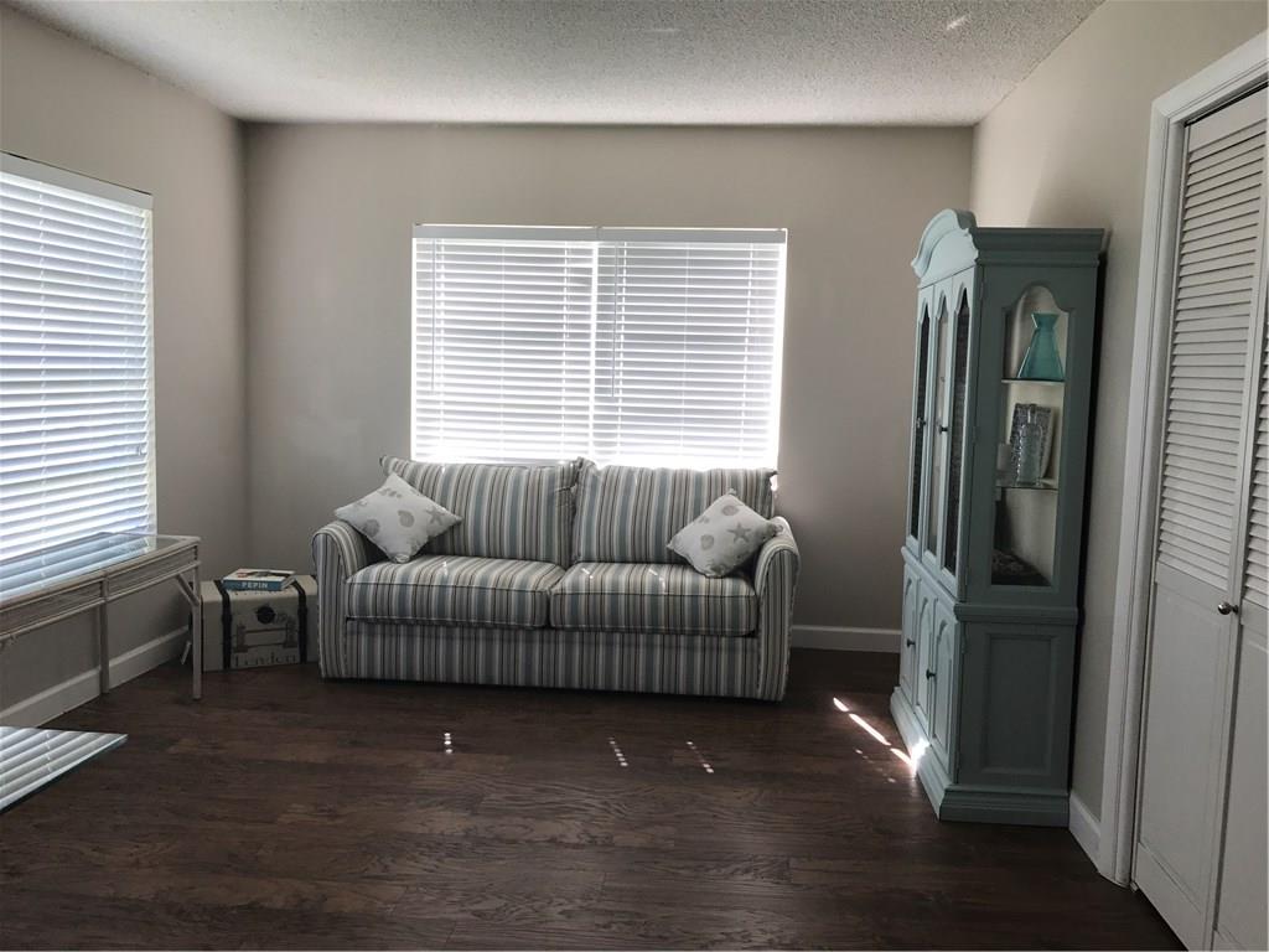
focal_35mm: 28
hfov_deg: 63.4
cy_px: 476
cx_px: 634
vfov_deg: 49.7
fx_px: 1026
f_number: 1.8
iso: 25
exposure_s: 1/120
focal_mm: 3.99
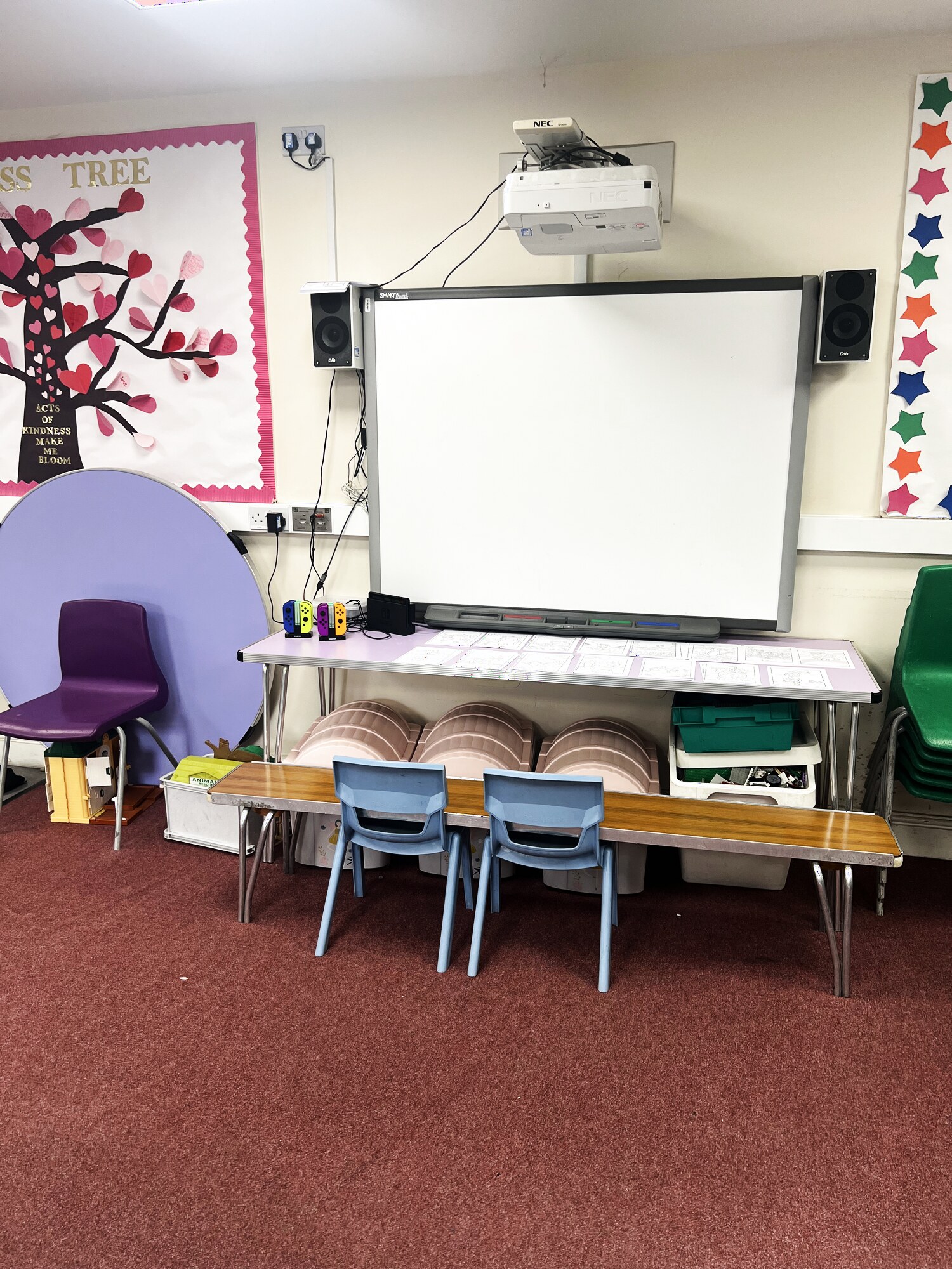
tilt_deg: -10.5
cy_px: 634
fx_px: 953
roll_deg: -0.1
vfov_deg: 67.3
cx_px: 476
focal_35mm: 26
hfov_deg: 53.1
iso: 80
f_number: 1.5
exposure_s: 1/100
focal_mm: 5.7
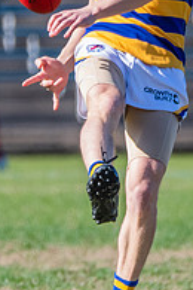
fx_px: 15431
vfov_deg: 1.1
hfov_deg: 0.7
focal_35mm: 1919
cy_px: 179
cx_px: 40
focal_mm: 460
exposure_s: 1/1600
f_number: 7.1
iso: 800
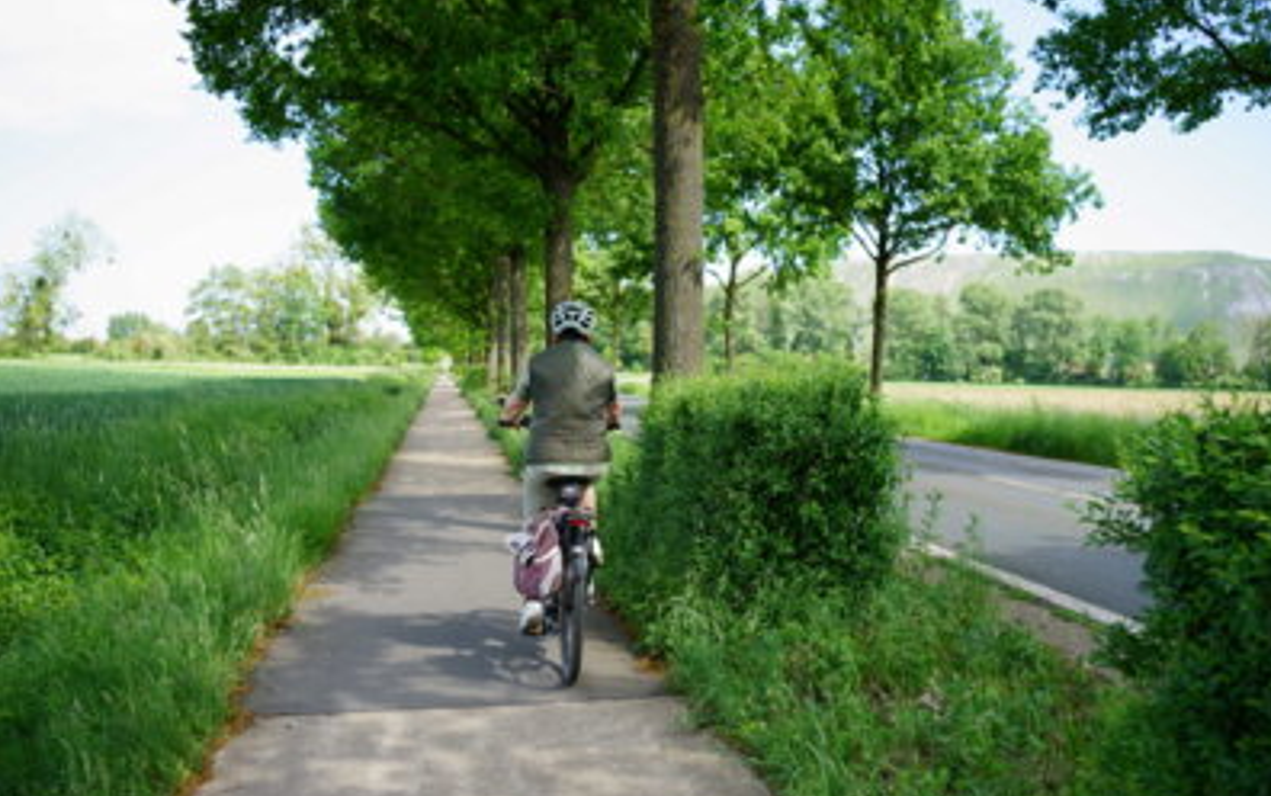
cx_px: 639
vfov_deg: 35.4
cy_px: 422
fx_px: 1248
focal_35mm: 36
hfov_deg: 54.0
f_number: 4
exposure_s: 1/400
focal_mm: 35
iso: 160
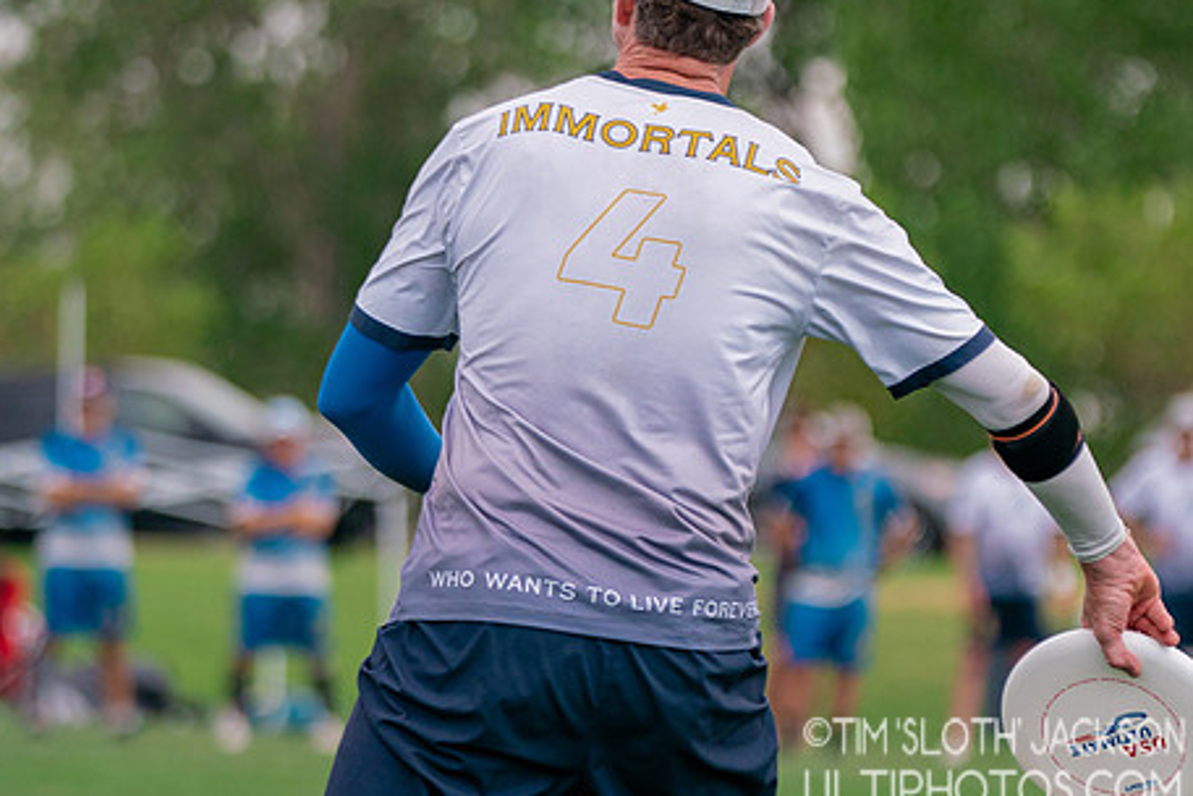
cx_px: 729
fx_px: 8085
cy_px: 577
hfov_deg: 8.4
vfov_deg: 5.6
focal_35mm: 244
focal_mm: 135
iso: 500
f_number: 2.8
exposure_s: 1/6400
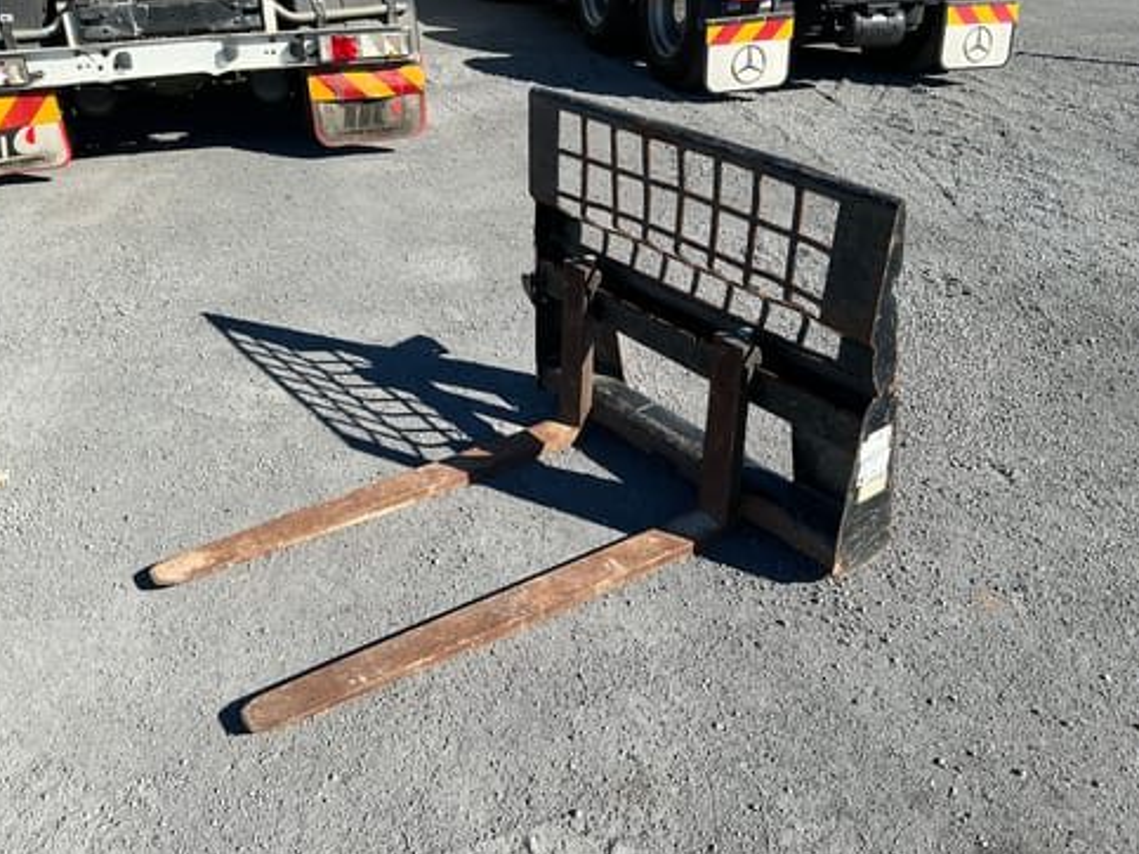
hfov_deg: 61.7
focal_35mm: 29
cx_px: 557
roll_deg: +0.8
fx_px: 954
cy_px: 440
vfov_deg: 48.2
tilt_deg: -32.2
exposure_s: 1/1626
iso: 25
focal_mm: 3
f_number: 1.8
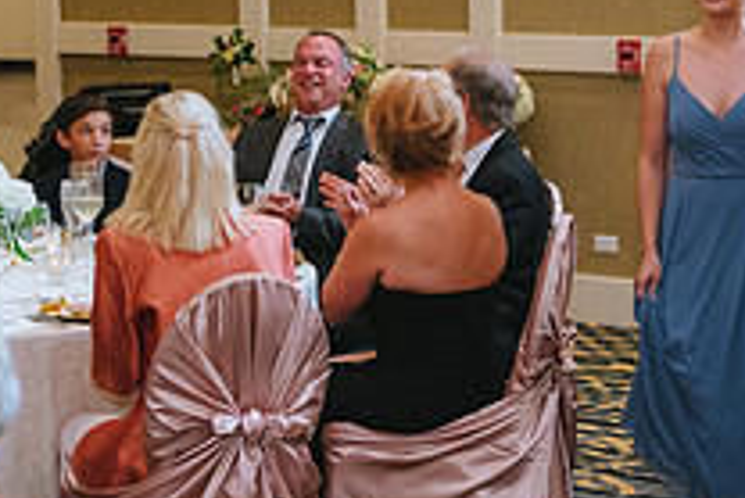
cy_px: 346
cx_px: 586
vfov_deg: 13.3
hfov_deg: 19.6
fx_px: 2133
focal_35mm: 103
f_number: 2.8
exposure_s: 1/125
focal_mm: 35
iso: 1600
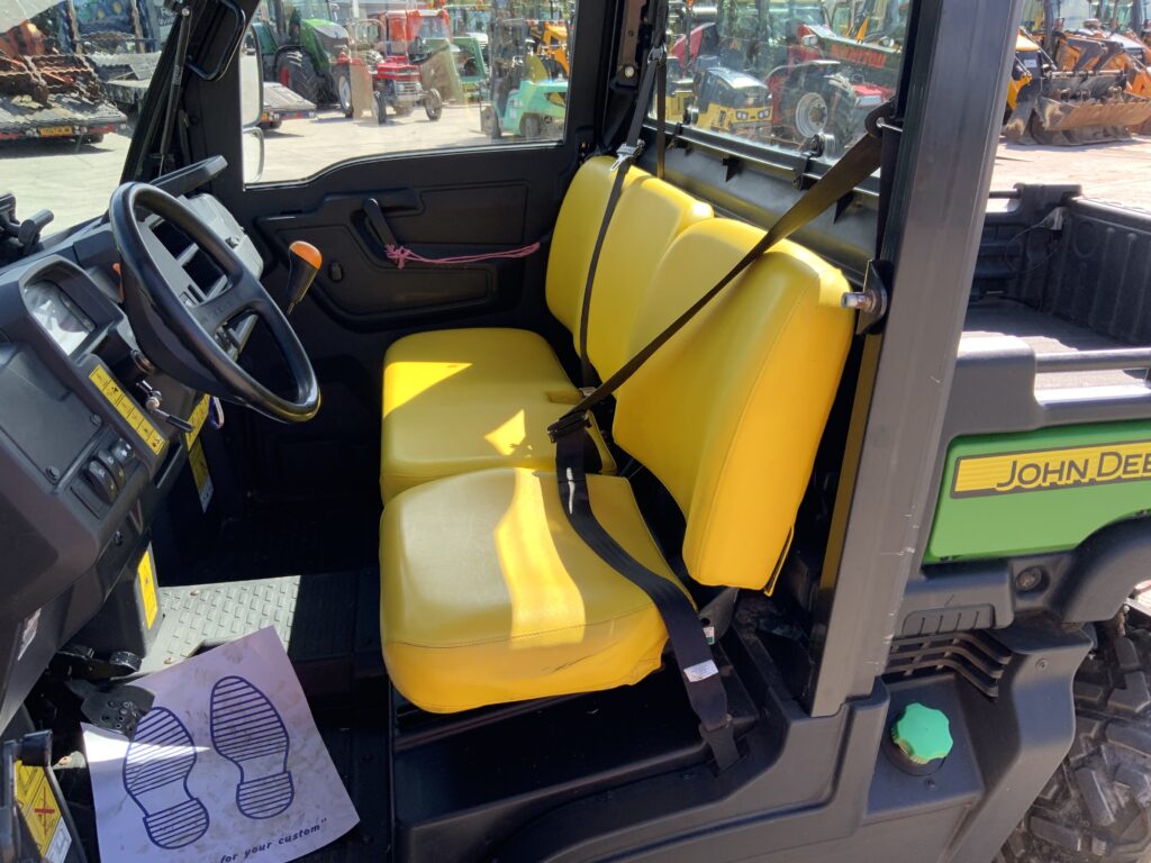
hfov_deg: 61.7
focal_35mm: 29
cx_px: 576
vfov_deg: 48.2
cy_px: 432
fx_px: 964
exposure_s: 1/188
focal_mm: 3
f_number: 1.8
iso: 16
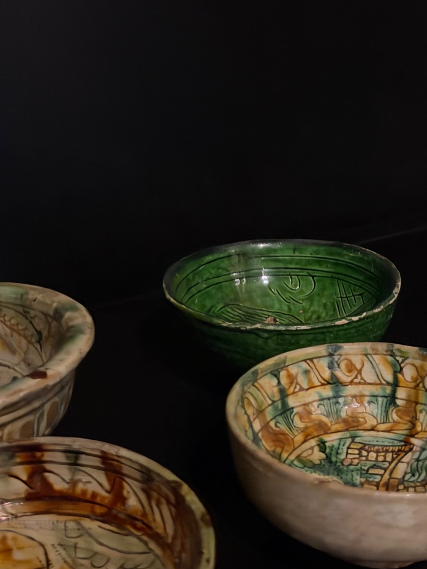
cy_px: 214
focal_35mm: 62
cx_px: 222
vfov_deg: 31.1
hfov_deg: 23.7
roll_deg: +2.0
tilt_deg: -19.4
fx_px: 1019
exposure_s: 1/20
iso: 640
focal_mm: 6.76
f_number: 1.78
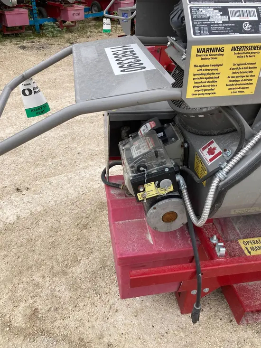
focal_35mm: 28
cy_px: 174
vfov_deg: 63.4
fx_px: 281
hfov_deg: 49.8
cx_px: 130
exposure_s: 1/873
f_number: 1.8
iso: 20
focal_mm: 3.99
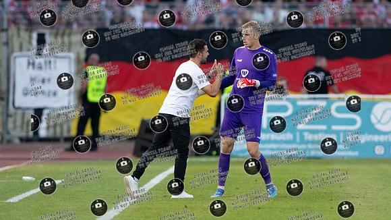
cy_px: 93
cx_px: 237
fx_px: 6726
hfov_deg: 3.3
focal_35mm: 649
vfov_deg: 1.9
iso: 1000
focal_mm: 300
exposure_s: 1/1600
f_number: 3.2
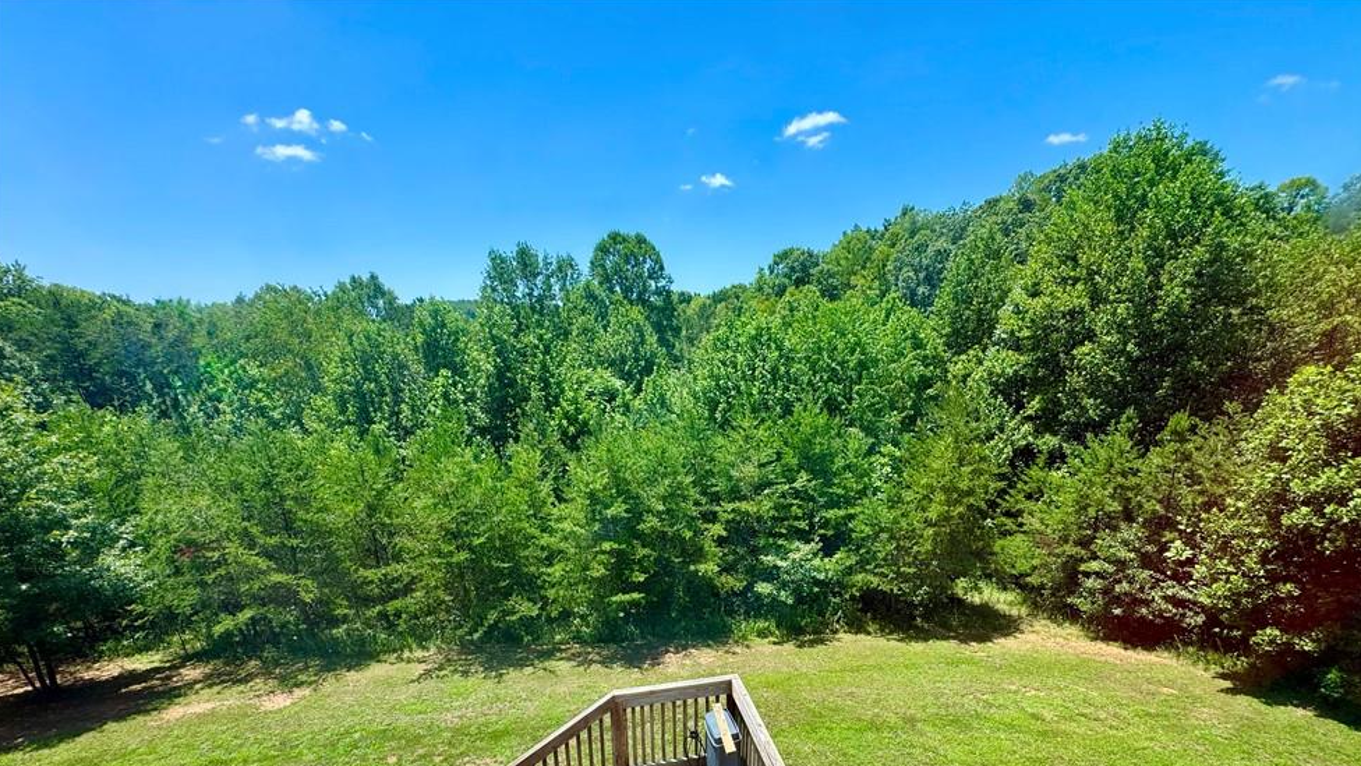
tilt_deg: -18.1
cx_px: 706
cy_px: 530
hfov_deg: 99.3
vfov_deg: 64.7
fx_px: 577
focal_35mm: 16
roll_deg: +0.8
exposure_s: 1/440
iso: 40
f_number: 2.2
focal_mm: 2.22
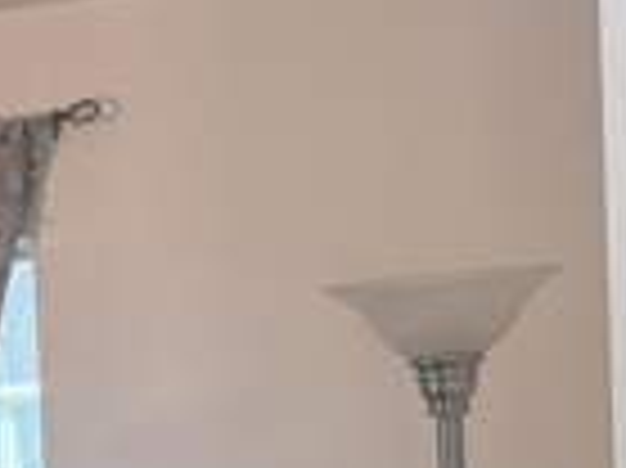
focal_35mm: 138
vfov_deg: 10.4
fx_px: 2493
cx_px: -734
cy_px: 657
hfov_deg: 12.2
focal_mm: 6.76
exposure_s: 1/120
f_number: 1.78
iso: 250
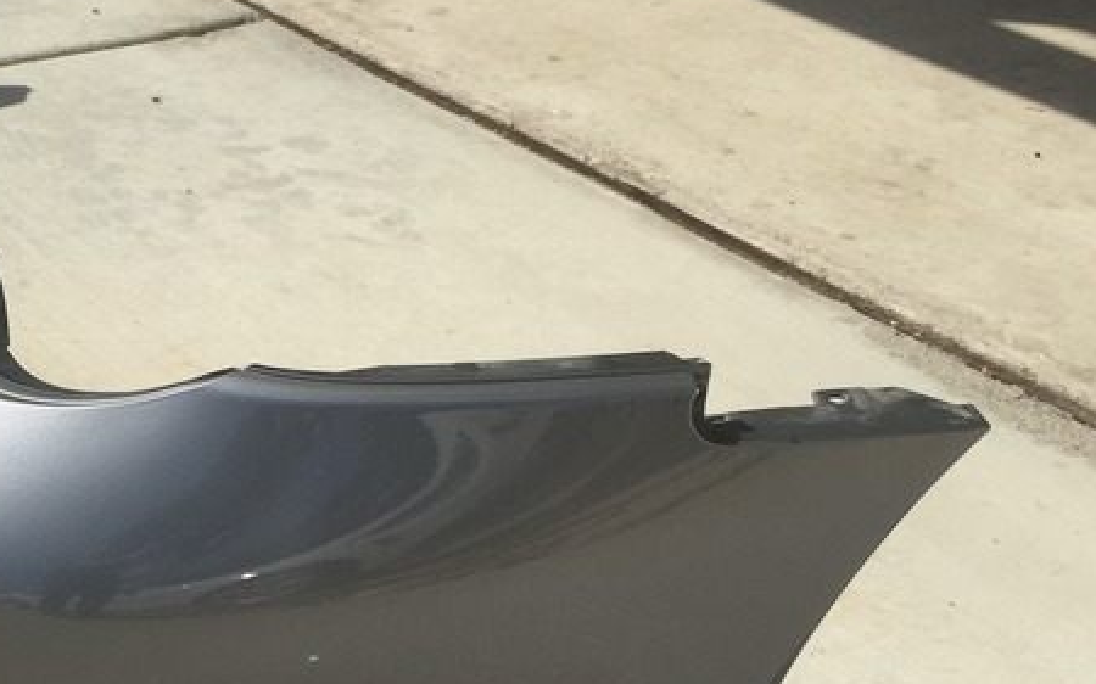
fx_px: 2090
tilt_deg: -32.1
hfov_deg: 28.1
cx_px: 85
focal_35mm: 70
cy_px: 518
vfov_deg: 18.5
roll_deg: -1.8
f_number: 2.2
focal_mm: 4.15
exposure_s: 1/3049
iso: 32
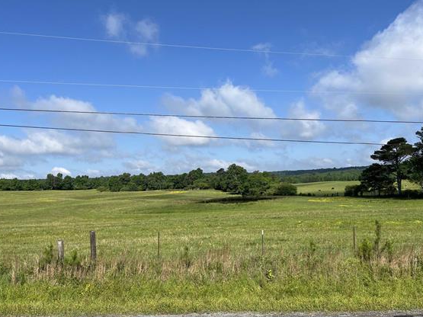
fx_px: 367
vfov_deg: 46.8
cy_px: 158
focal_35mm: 30
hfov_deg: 59.9
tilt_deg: +5.0
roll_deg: +2.6
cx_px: 198
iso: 50
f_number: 1.6
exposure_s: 1/4484
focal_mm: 5.1
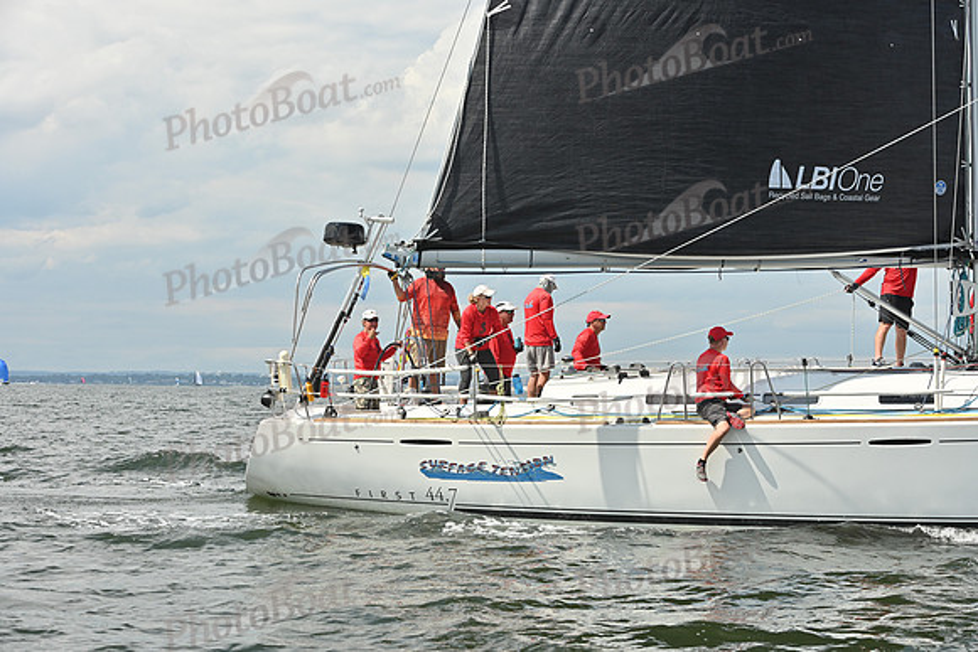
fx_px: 1902
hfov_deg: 28.8
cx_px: 489
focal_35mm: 70
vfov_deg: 19.5
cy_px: 326
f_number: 8
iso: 320
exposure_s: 1/1600
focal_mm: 70
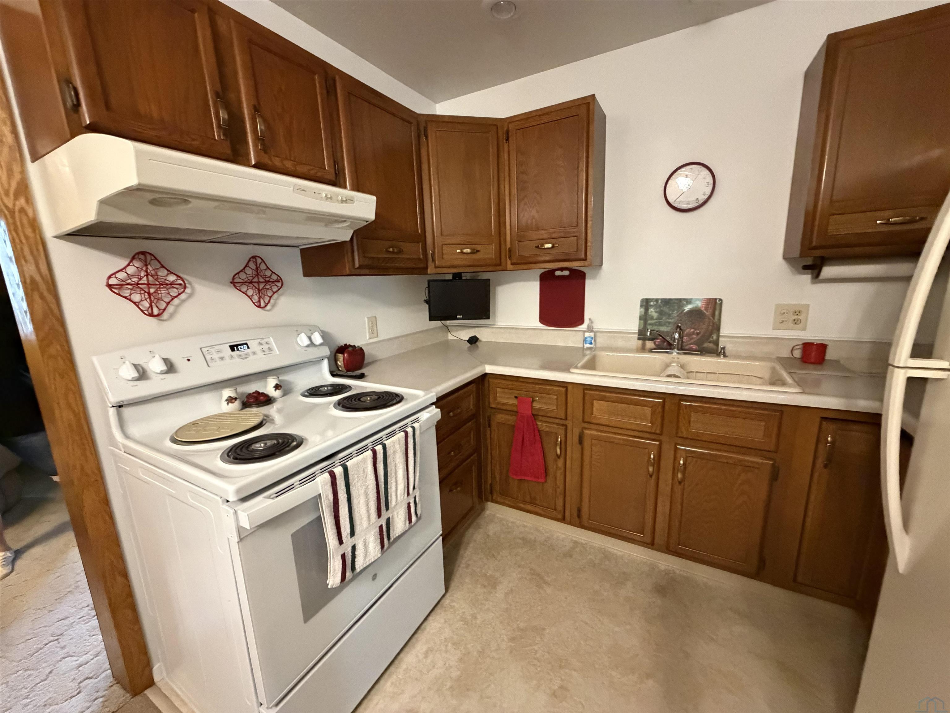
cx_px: 475
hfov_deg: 102.1
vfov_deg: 85.7
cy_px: 356
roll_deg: +1.1
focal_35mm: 14
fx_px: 384
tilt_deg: -12.6
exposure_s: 1/60
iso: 1000
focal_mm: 2.22
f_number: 2.2
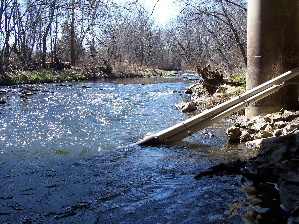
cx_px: 150
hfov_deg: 54.0
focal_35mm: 34
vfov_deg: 41.8
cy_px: 112
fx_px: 294
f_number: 5.6
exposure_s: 1/180
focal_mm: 5.6
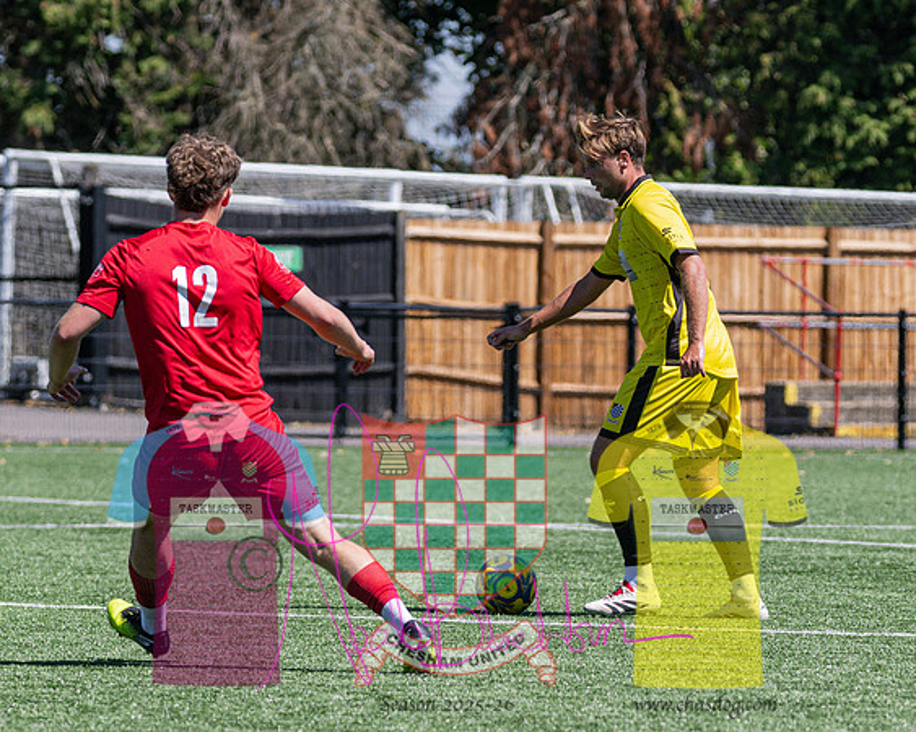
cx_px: 661
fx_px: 9677
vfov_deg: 4.3
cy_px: 322
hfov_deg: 5.4
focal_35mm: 357
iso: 320
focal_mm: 160
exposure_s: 1/3200
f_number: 4
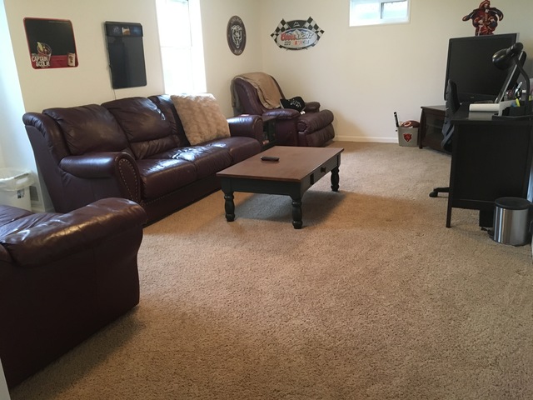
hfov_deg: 61.7
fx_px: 447
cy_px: 200
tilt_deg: -17.2
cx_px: 266
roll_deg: +1.8
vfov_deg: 48.2
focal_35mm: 29
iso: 200
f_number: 2.2
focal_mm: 4.15
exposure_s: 1/30
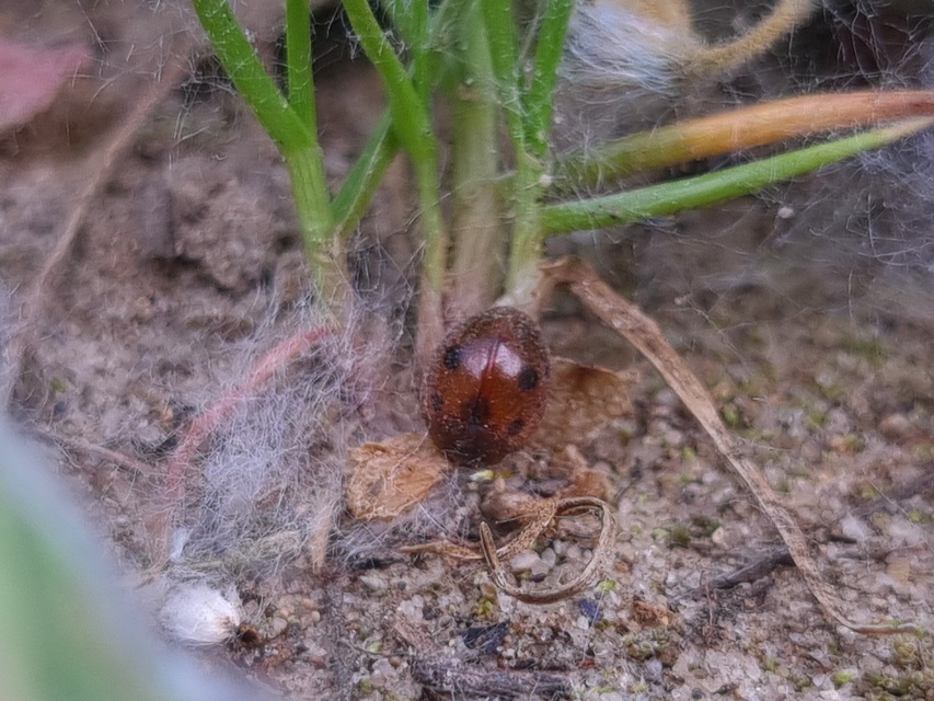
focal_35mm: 26
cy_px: 350
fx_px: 702
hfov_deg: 67.3
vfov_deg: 53.1
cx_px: 467
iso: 50
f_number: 1.8
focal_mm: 5.4
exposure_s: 1/294
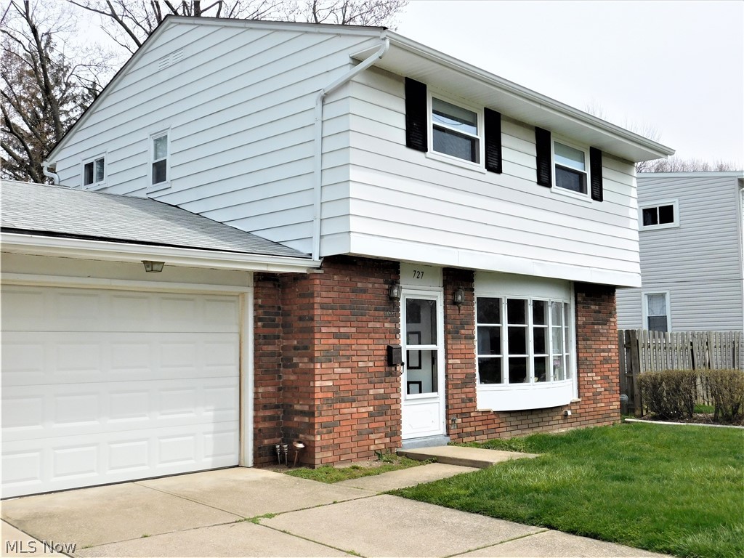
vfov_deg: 39.7
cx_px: 372
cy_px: 279
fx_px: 774
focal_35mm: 36
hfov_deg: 51.4
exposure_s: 1/400
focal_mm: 6.3
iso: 125
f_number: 7
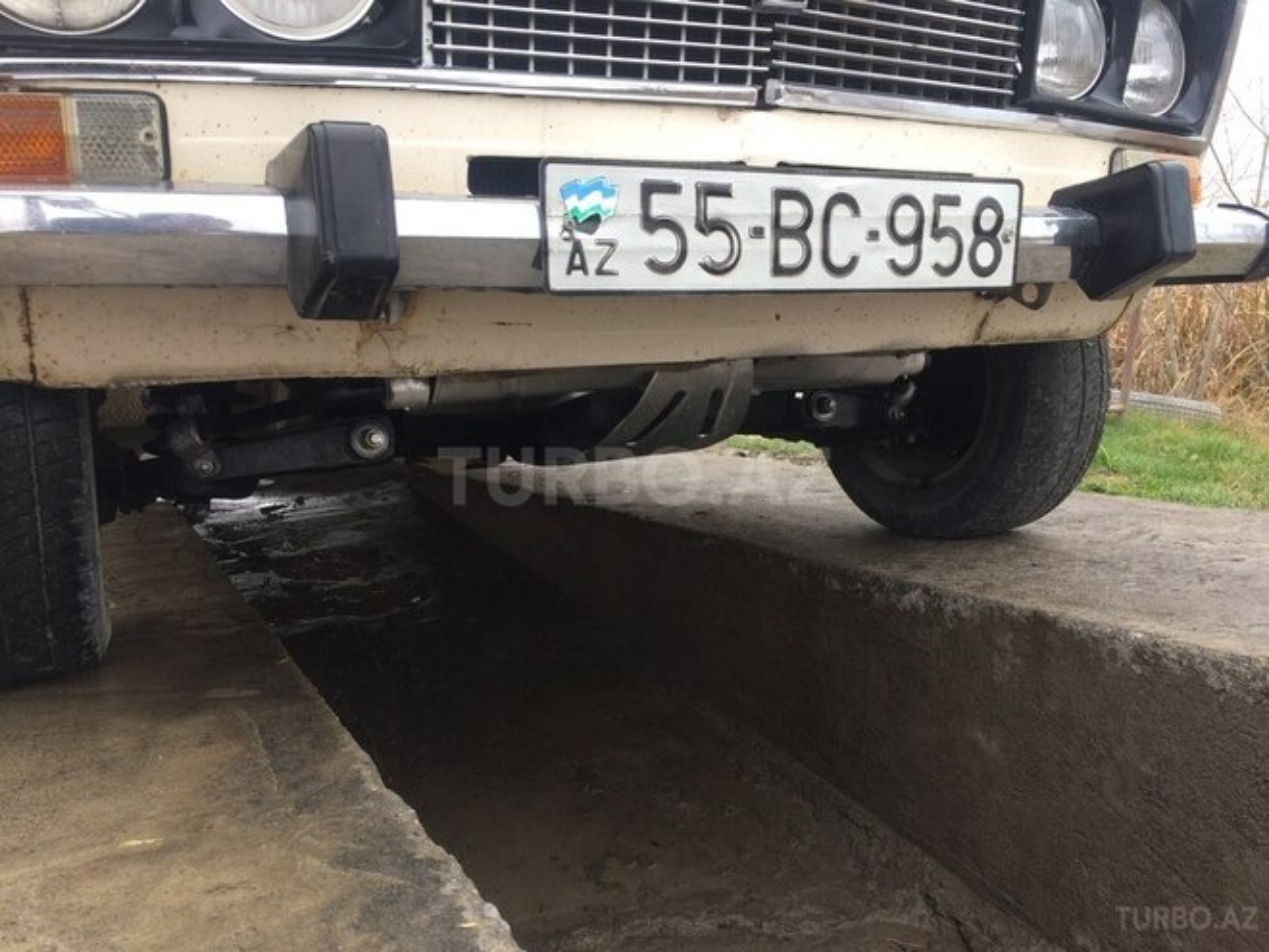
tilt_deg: -12.6
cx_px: 634
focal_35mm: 29
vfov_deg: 48.2
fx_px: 1063
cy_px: 476
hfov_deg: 61.7
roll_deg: +1.9
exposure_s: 1/50
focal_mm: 4.15
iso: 32
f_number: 2.2
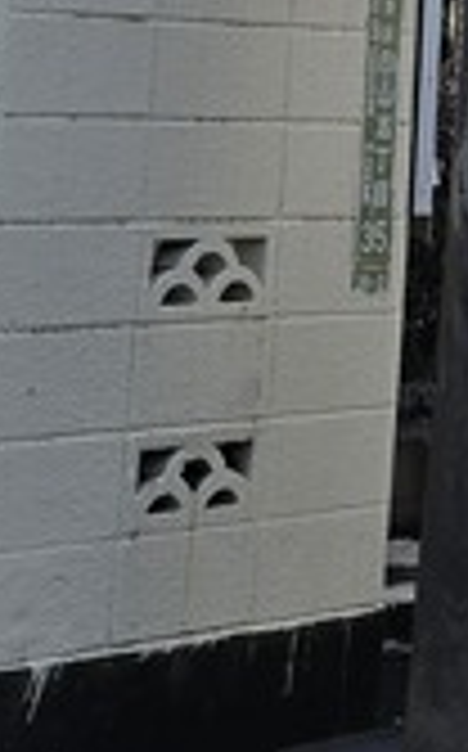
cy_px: -775
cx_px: 850
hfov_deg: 8.6
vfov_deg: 12.5
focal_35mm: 146
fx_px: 2987
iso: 12
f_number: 1.7
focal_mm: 6.3
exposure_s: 1/565
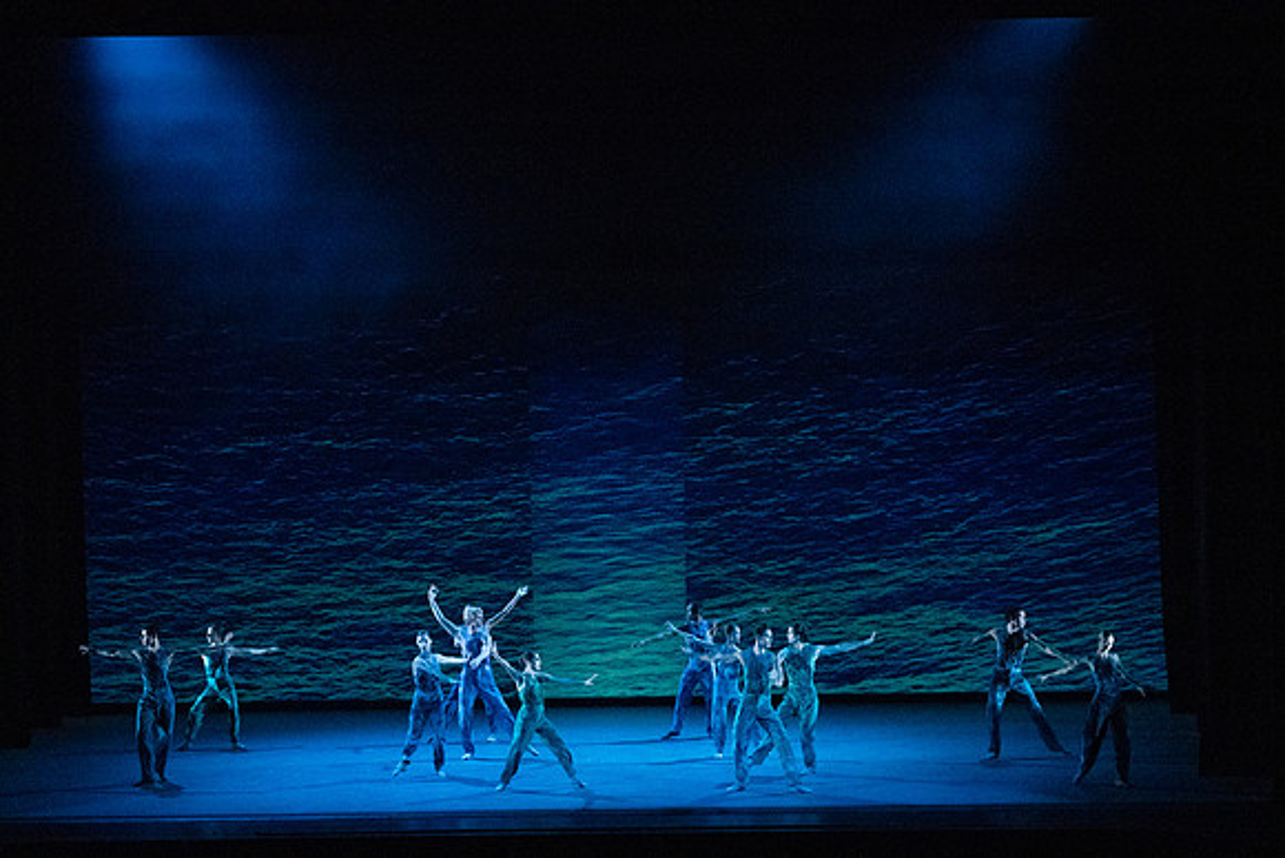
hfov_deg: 20.4
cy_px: 429
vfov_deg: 13.7
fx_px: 3570
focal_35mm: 100
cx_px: 642
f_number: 5.6
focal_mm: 100
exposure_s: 1/400
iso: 16000
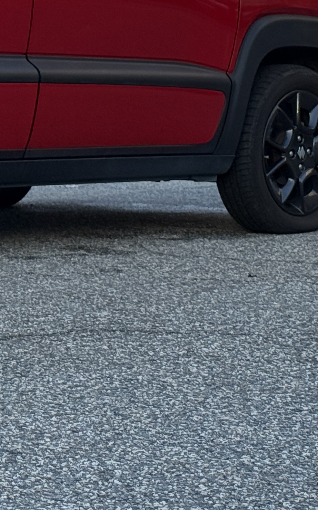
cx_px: -154
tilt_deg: +2.3
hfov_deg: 9.2
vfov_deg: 14.8
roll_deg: +0.1
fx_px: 1928
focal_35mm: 139
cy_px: 0
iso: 80
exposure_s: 1/875
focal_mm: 6.76
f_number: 1.78
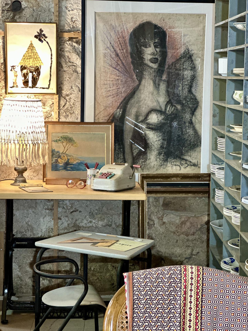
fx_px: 736
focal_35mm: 77
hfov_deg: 19.1
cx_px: 124
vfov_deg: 25.3
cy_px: 166
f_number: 2.8
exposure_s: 1/20
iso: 400
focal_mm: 9
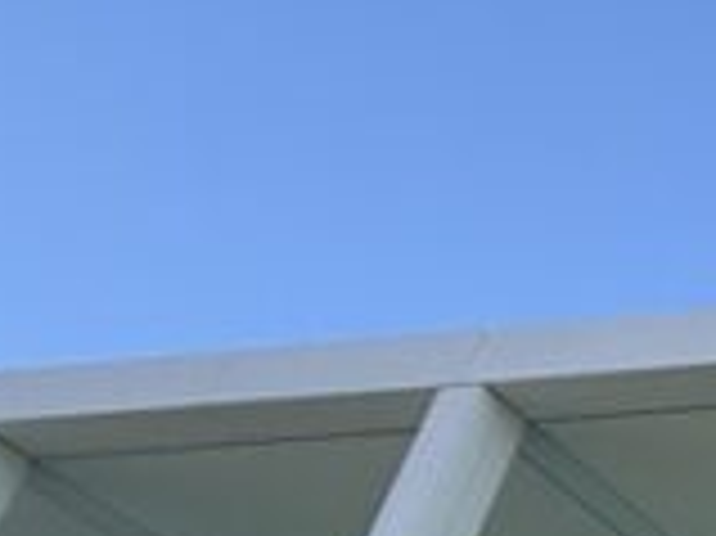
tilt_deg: +20.7
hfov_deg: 11.6
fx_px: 1860
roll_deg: -1.6
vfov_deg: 12.9
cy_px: 1252
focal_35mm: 90
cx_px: 2130
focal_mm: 2.22
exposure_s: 1/664
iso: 50
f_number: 2.2
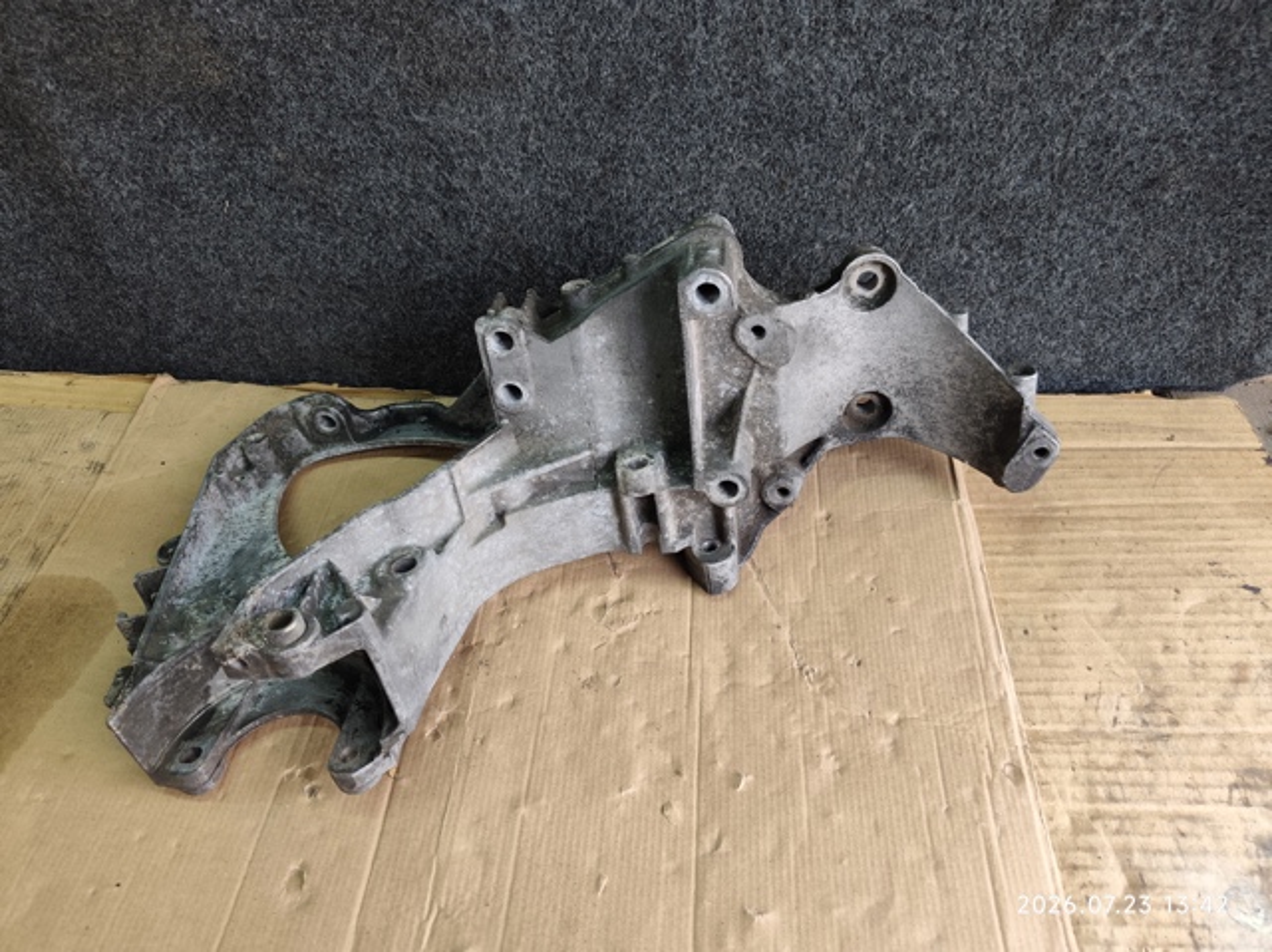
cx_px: 636
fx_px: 845
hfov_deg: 74.0
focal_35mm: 23
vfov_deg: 58.8
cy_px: 476
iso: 320
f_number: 1.7
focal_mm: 6.07
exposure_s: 1/100
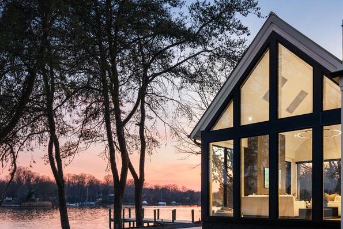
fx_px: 304
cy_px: 191
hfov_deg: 58.6
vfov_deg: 39.3
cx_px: 199
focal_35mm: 32
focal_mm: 18.5
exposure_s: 1/4
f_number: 5.6
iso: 400
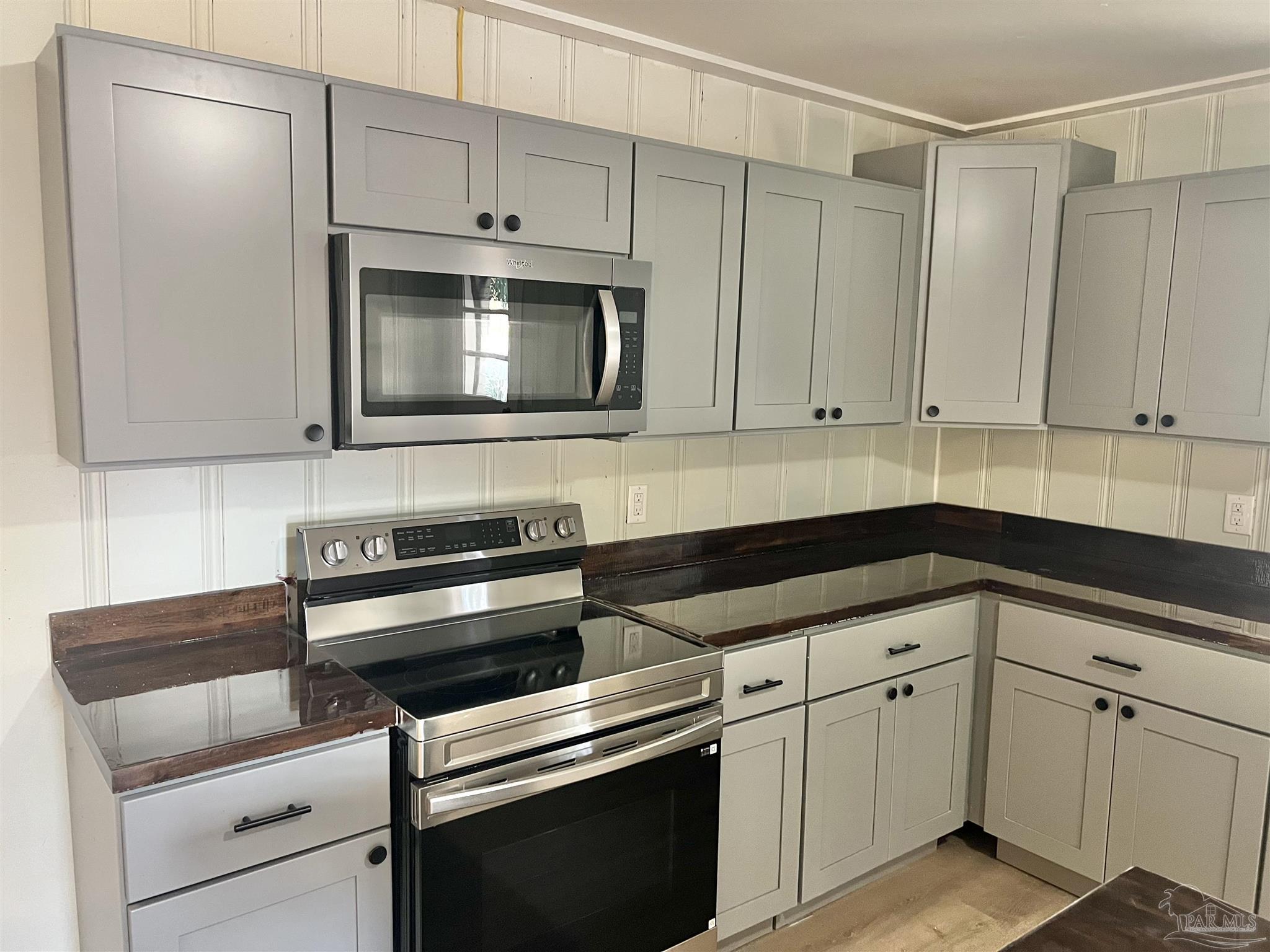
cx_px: 635
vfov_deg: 53.1
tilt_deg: -7.0
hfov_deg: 67.3
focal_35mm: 26
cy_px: 476
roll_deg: -1.9
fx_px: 954
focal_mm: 5.7
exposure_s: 1/40
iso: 500
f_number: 1.5
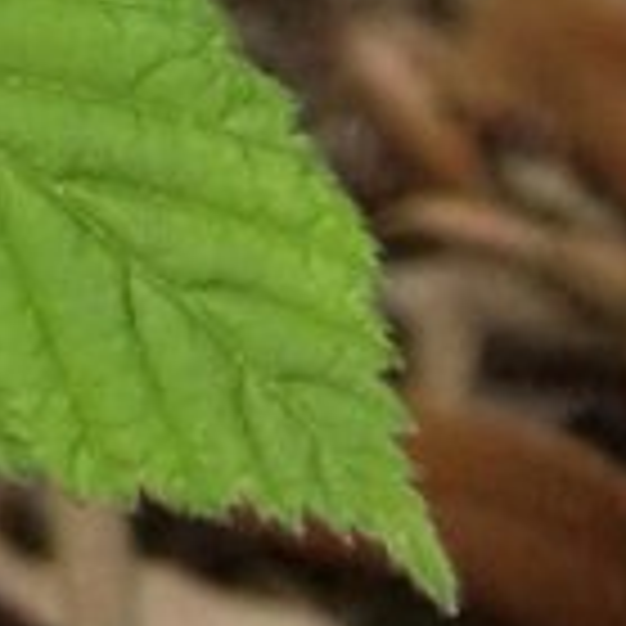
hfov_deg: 7.3
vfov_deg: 7.4
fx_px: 4542
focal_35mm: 222
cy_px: -910
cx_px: -946
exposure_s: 1/500
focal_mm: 6.1
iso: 400
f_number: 3.6
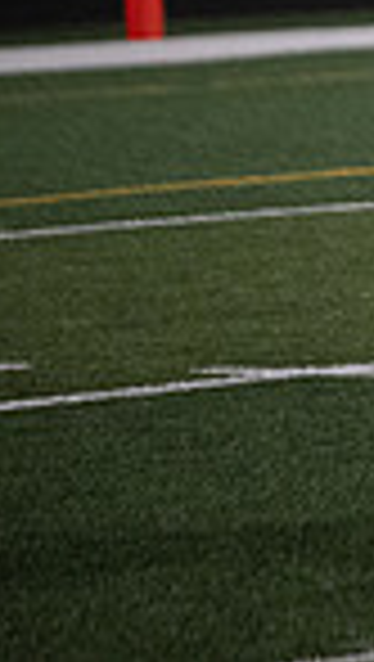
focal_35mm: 660
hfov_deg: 1.8
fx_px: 11603
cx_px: 1257
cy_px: -205
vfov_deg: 3.3
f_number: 2.8
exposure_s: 1/1250
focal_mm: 160
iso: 5000
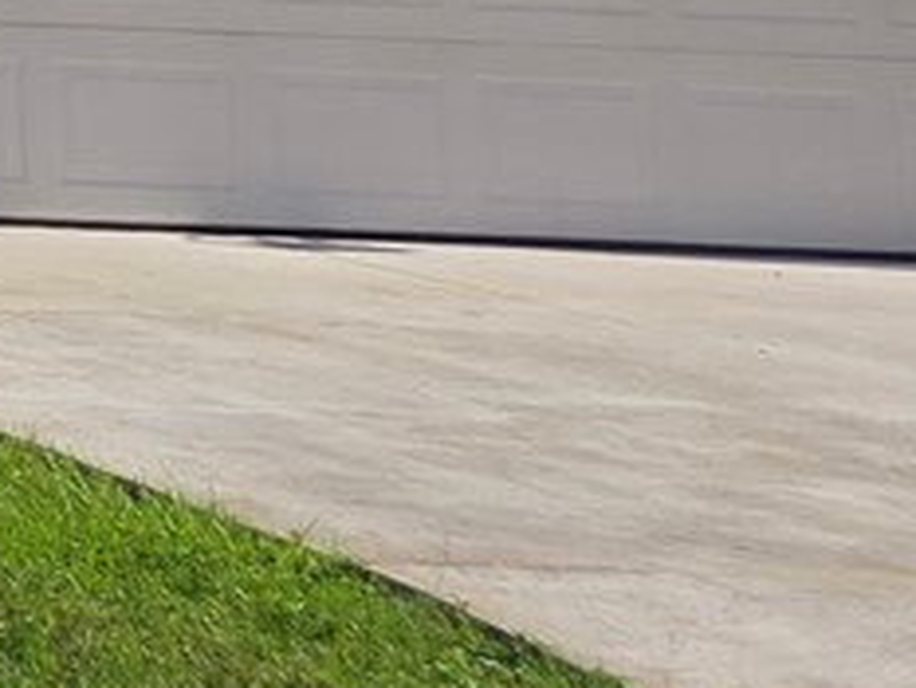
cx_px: -1757
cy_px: -546
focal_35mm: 158
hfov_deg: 9.8
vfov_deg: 9.0
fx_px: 4183
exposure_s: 1/4883
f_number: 1.8
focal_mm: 5.4
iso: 80
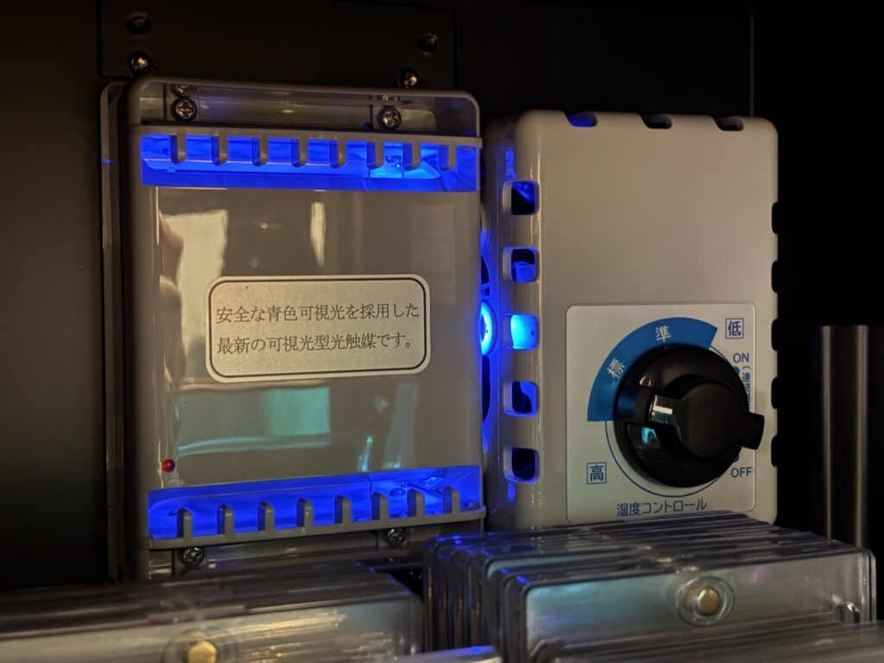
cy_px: 332
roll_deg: +0.3
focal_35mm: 52
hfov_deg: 36.8
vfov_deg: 28.0
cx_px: 442
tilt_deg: -2.1
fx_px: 1328
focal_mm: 5.96
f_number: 1.6
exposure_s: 1/5
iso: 320
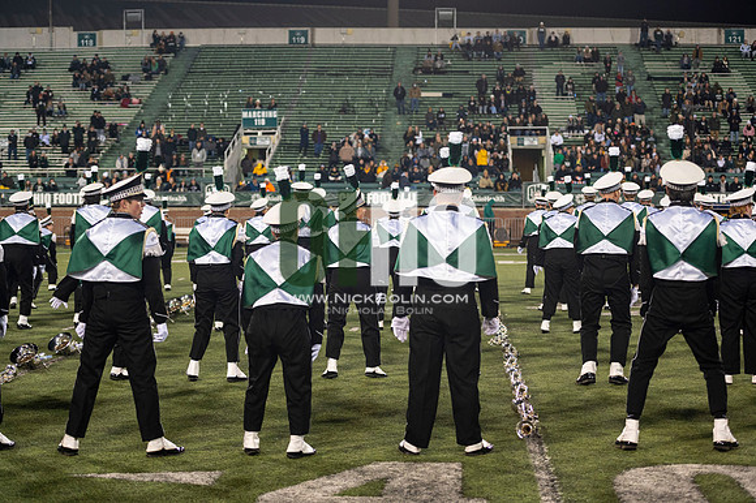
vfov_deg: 19.4
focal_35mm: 70
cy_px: 252
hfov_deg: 28.9
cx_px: 378
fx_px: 1469
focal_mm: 70
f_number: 2.8
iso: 1000
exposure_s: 1/500
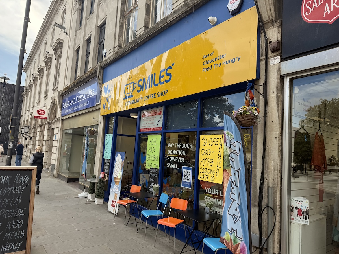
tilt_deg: +5.7
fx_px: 235
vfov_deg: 56.8
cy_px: 127
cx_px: 170
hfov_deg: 71.6
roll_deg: -4.6
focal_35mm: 24
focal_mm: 6.76
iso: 80
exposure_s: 1/1410
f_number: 1.78
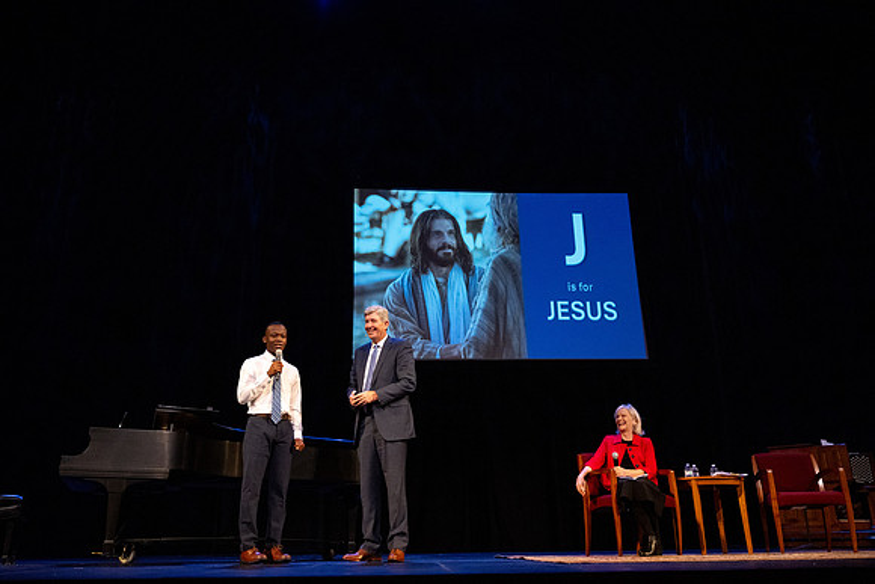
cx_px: 438
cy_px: 292
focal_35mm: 30
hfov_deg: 61.1
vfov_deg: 43.0
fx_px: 741
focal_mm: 30.5
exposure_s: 1/500
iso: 4000
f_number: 4
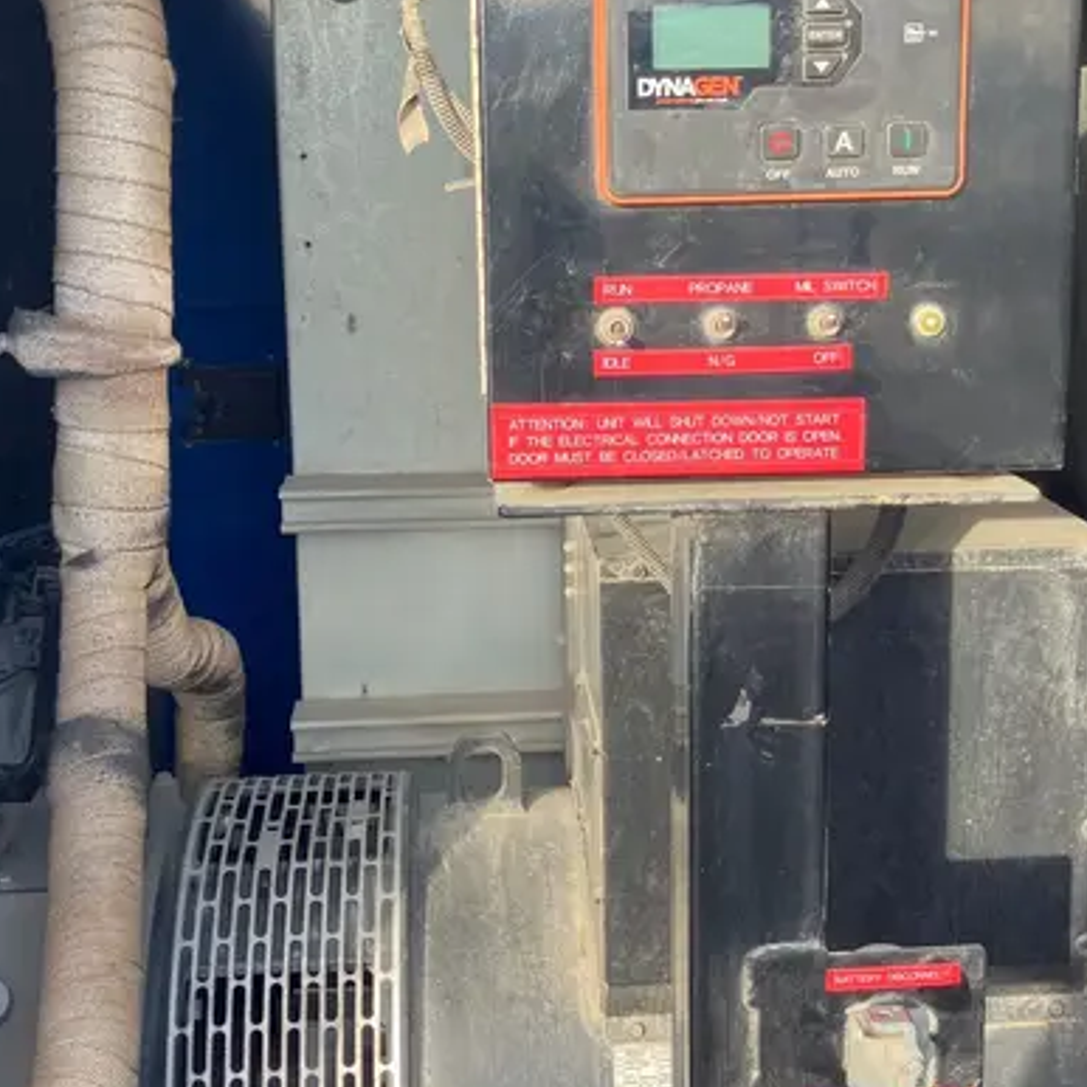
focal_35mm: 47
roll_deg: +0.1
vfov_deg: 36.0
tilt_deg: -9.6
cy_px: 466
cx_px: 586
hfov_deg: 36.0
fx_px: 1670
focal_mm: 3.99
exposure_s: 1/121
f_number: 1.8
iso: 25
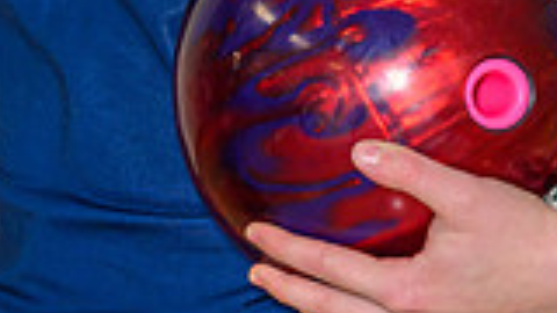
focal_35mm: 310
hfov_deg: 7.0
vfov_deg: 3.9
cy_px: -396
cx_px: 454
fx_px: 4579
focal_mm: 70
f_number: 4.5
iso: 1250
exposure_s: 1/200
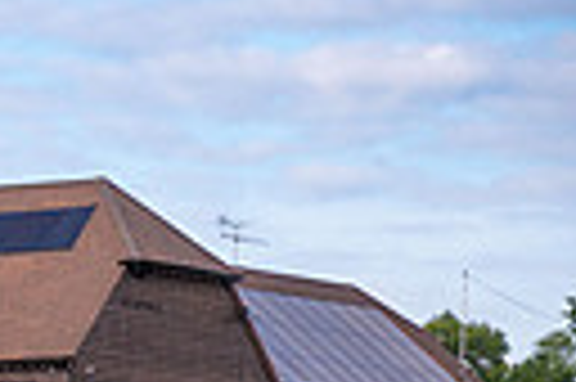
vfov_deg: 4.3
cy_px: 674
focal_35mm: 317
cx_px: -688
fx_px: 5066
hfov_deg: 6.3
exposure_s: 1/640
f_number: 4.5
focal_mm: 70
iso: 200
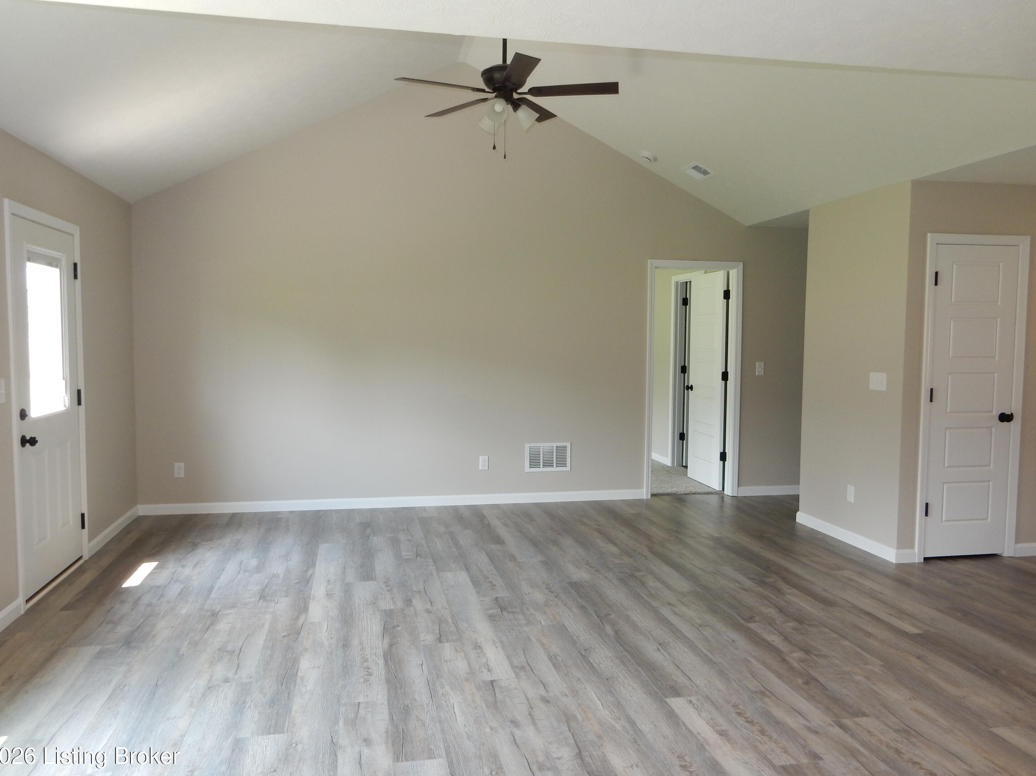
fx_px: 778
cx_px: 506
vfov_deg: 53.1
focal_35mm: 26
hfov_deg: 67.3
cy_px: 389
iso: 140
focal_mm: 4.5
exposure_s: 1/30
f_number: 3.7
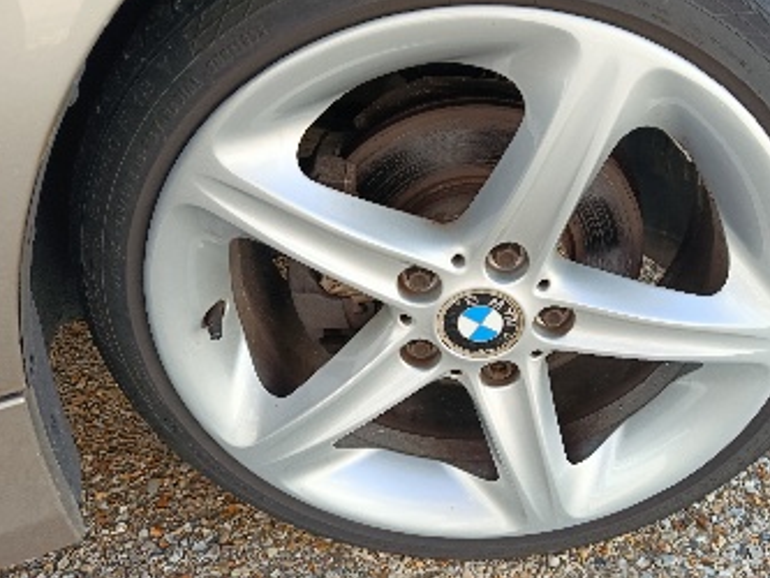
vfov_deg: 46.7
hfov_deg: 59.2
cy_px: 257
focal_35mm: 30
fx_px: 668
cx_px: 479
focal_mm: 5.24
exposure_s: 1/100
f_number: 1.7
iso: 79
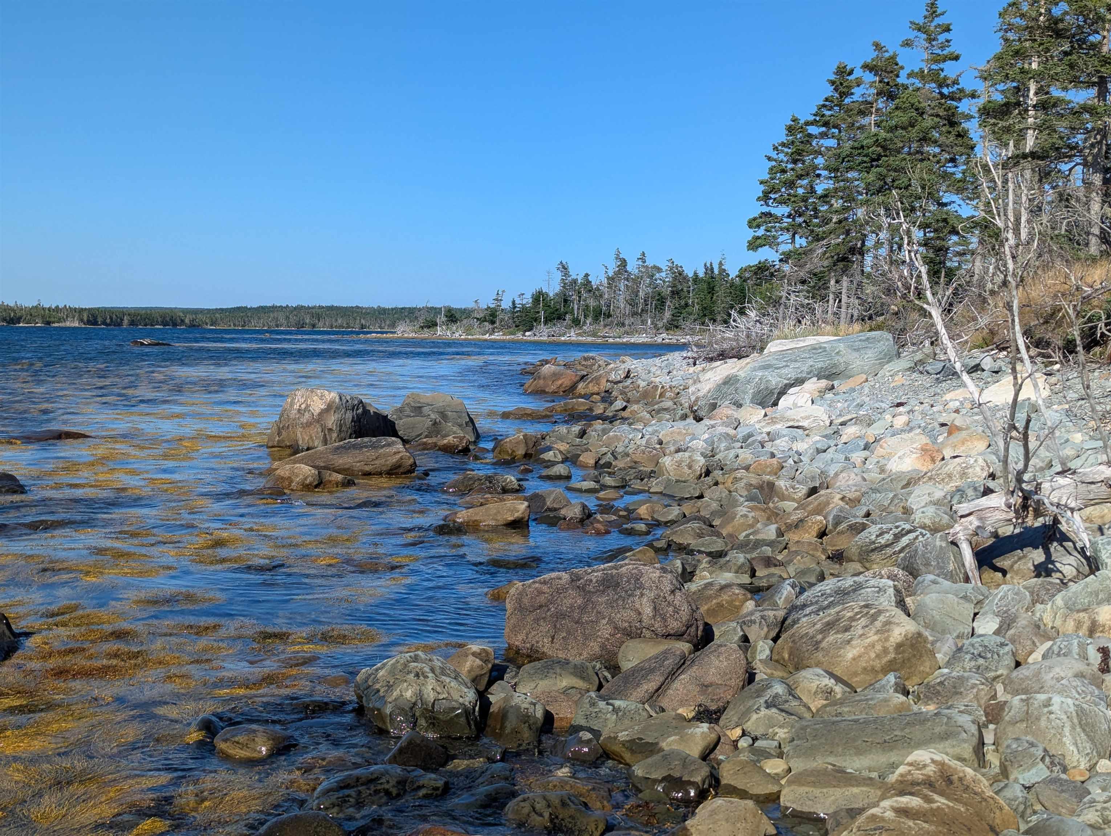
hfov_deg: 39.6
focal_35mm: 48
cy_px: 418
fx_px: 1543
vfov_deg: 30.3
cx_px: 556
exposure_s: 1/2232
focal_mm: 6.81
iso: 44
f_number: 1.85
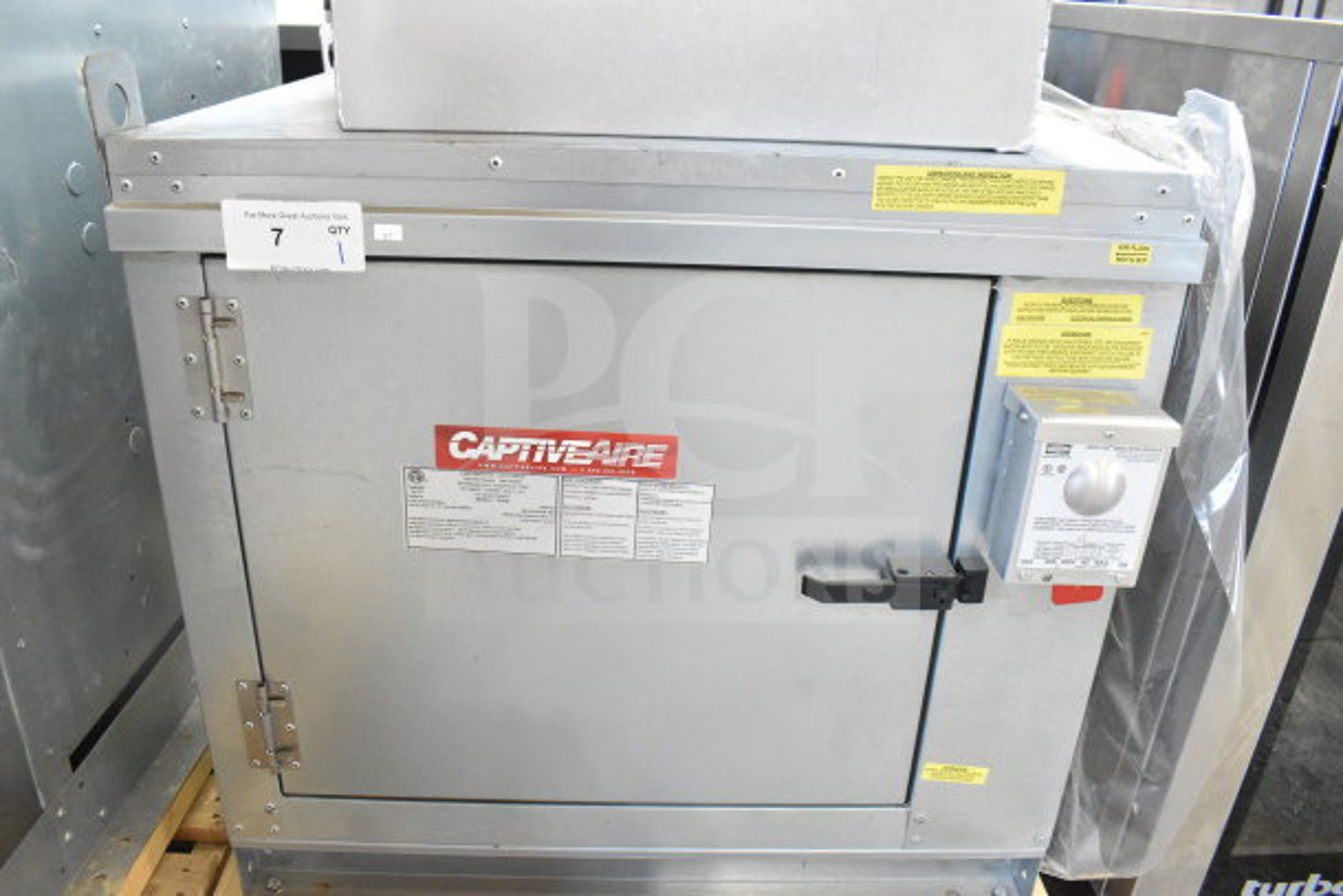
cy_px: 448
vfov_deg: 48.0
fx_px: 1007
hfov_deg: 67.4
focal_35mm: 27
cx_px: 672
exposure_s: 1/200
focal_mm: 18
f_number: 7.1
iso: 6400
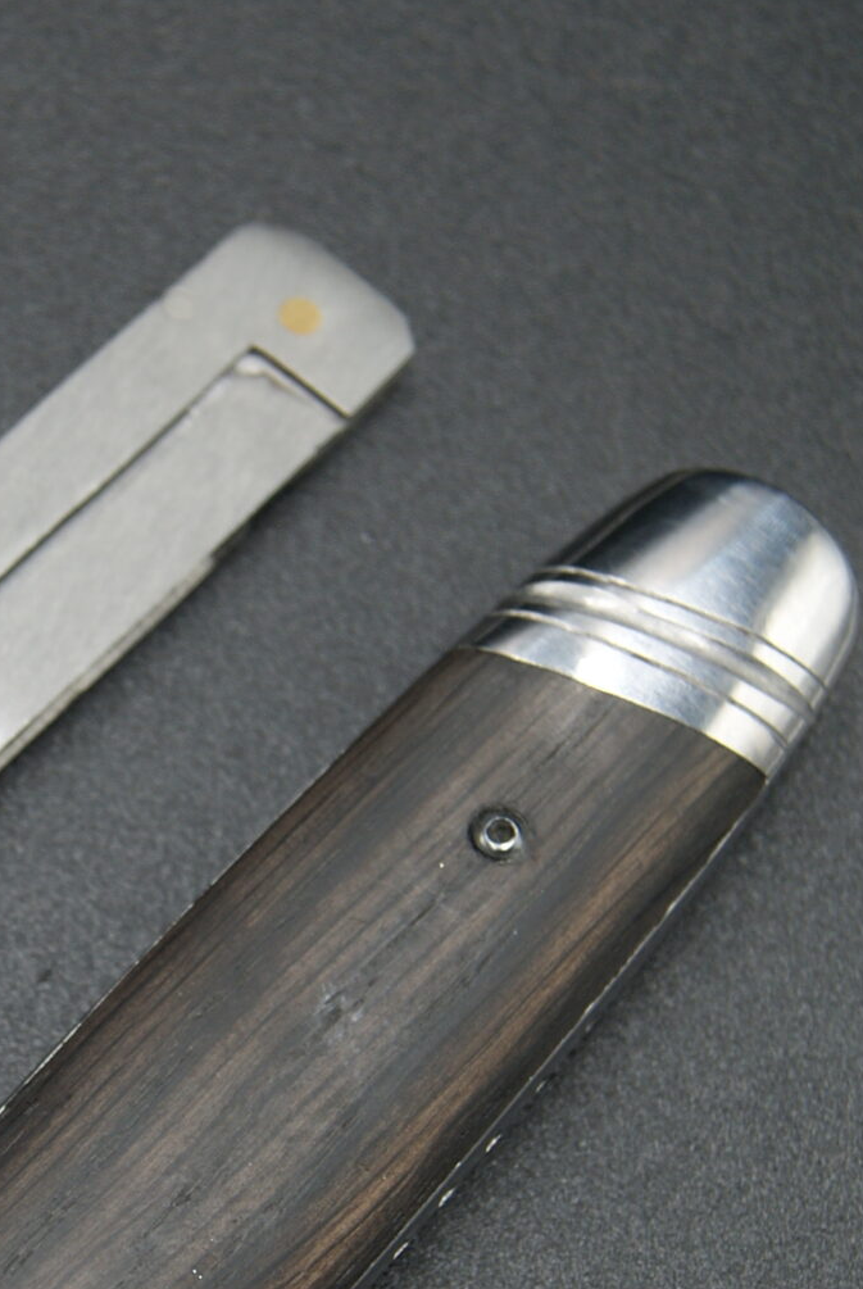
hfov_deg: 12.7
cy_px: 870
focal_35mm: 107
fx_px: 3835
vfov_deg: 19.0
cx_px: -1
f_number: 4.5
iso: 100
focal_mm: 28
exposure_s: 1/50
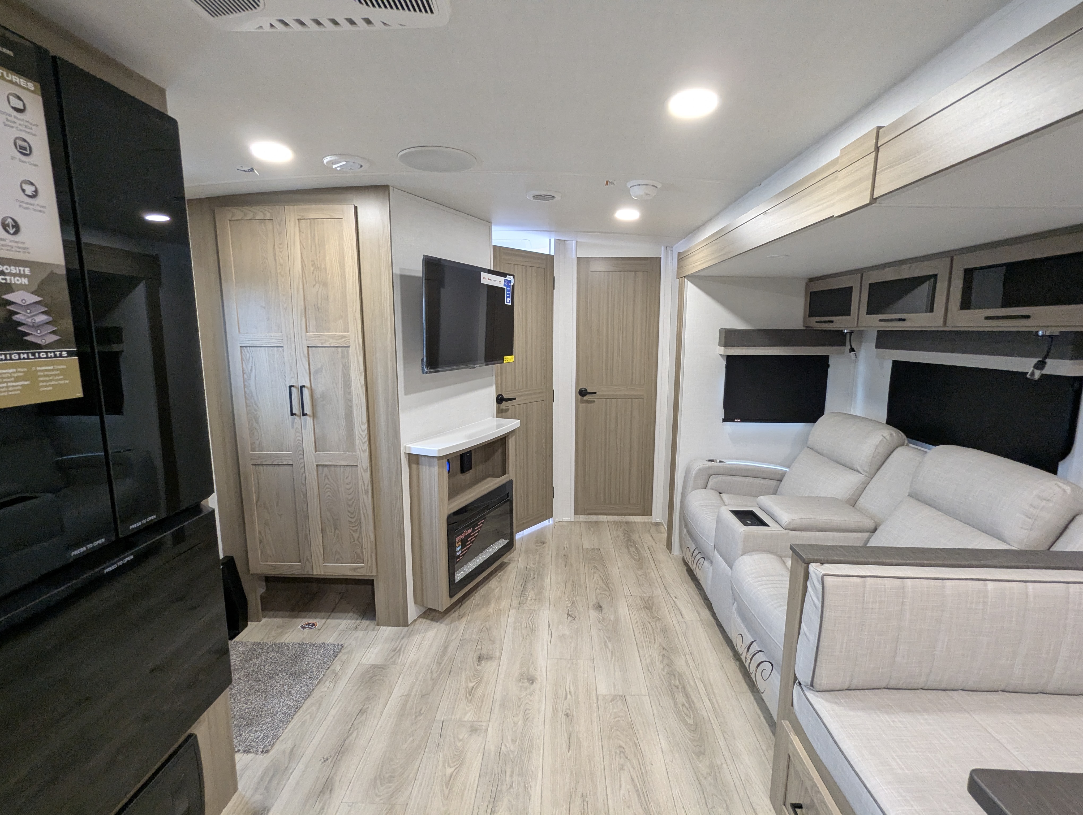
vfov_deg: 78.2
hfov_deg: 94.4
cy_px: 408
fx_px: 501
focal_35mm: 16
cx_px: 542
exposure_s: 1/40.8
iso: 254
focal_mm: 2.35
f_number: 2.2
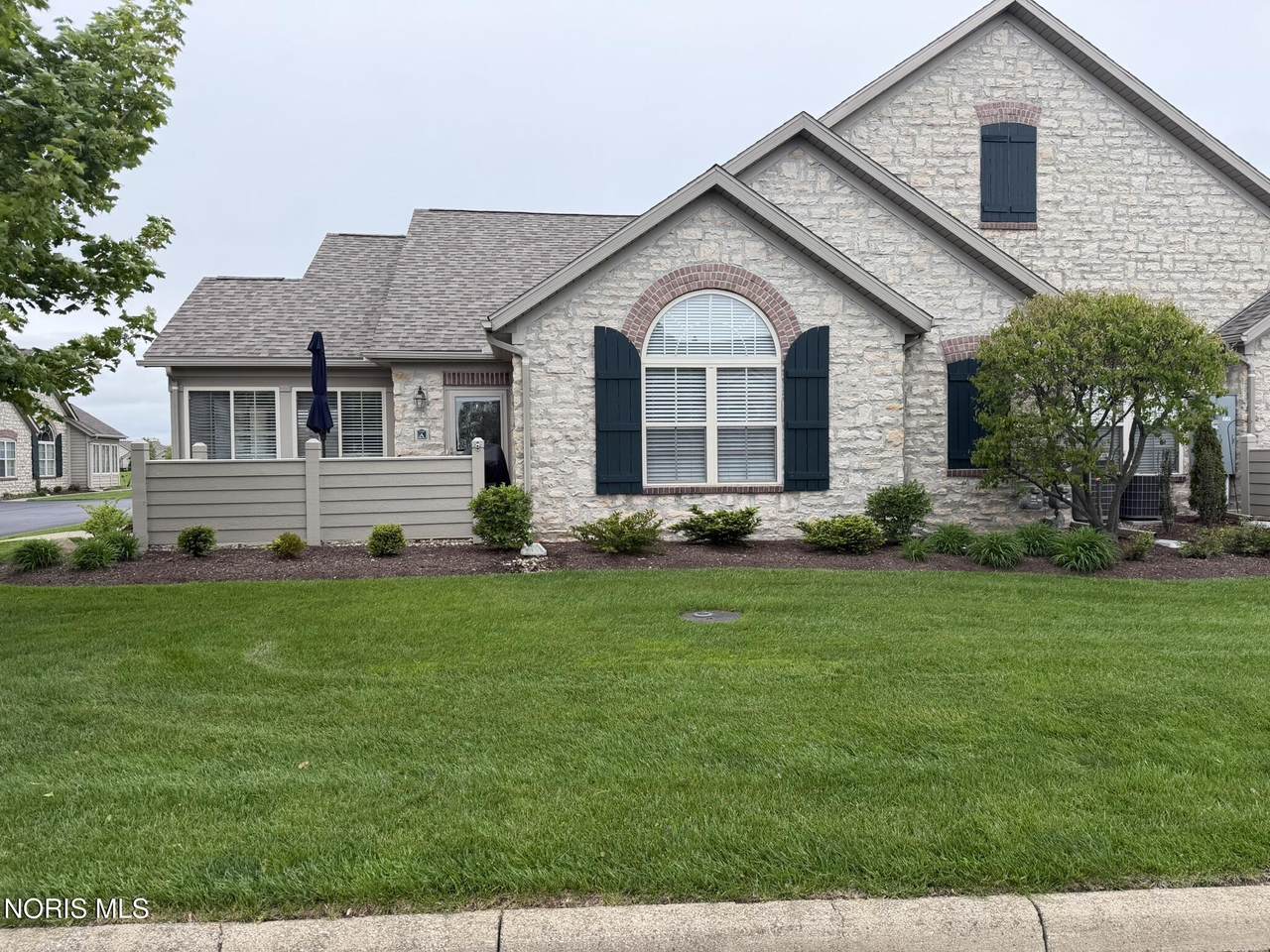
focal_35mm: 24
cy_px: 476
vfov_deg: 56.8
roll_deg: +0.4
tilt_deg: -1.2
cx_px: 635
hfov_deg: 71.6
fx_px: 881
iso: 80
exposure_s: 1/329
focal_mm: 6.76
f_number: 1.78
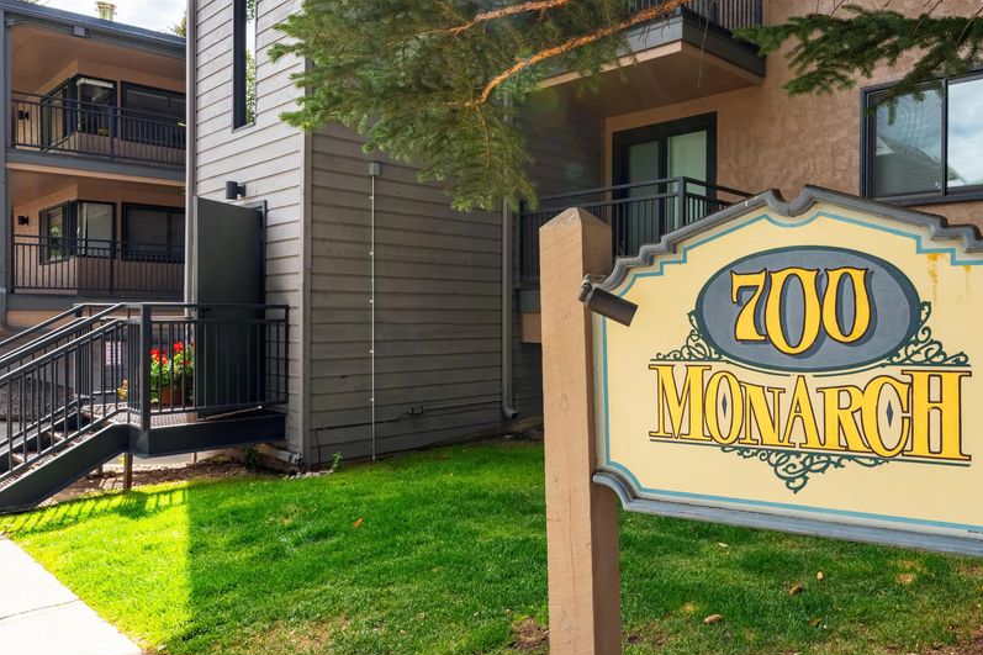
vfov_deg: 47.9
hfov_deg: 66.1
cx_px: 630
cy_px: 302
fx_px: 737
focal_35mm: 27
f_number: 11
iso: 400
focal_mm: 21
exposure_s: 1/1250
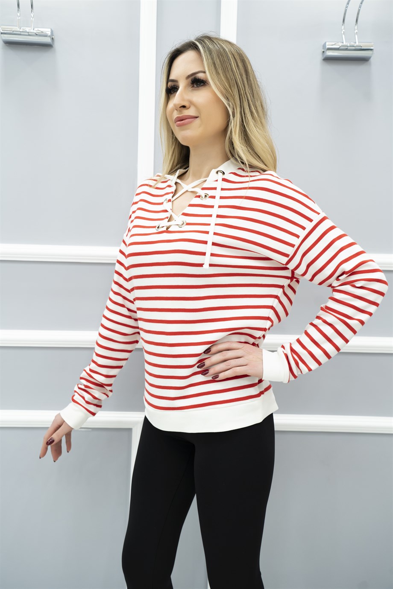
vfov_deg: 47.4
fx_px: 671
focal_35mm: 41
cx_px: 196
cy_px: 294
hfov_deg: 32.6
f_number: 4.5
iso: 640
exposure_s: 1/60
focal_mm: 41
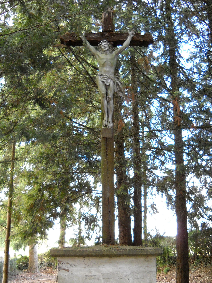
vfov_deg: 44.8
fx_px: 343
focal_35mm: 42
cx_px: 104
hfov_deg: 34.3
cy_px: 143
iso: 400
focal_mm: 6.72
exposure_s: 1/31
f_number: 3.1
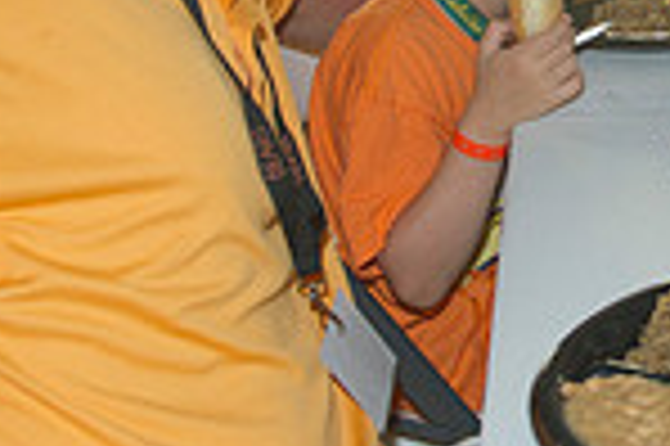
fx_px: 1952
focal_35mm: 105
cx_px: 908
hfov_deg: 18.0
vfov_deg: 12.7
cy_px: -90
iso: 125
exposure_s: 1/125
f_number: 3.5
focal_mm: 27
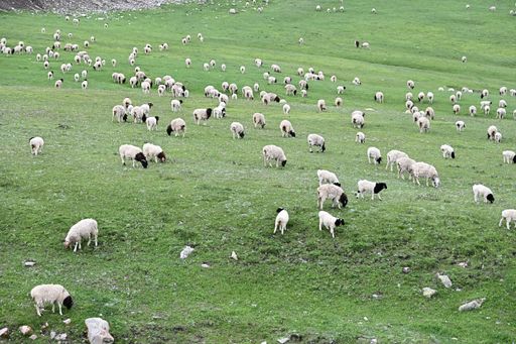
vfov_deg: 13.8
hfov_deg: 20.6
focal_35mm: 99
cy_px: 172
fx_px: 1418
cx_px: 258
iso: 500
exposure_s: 1/500
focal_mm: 99
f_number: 6.3
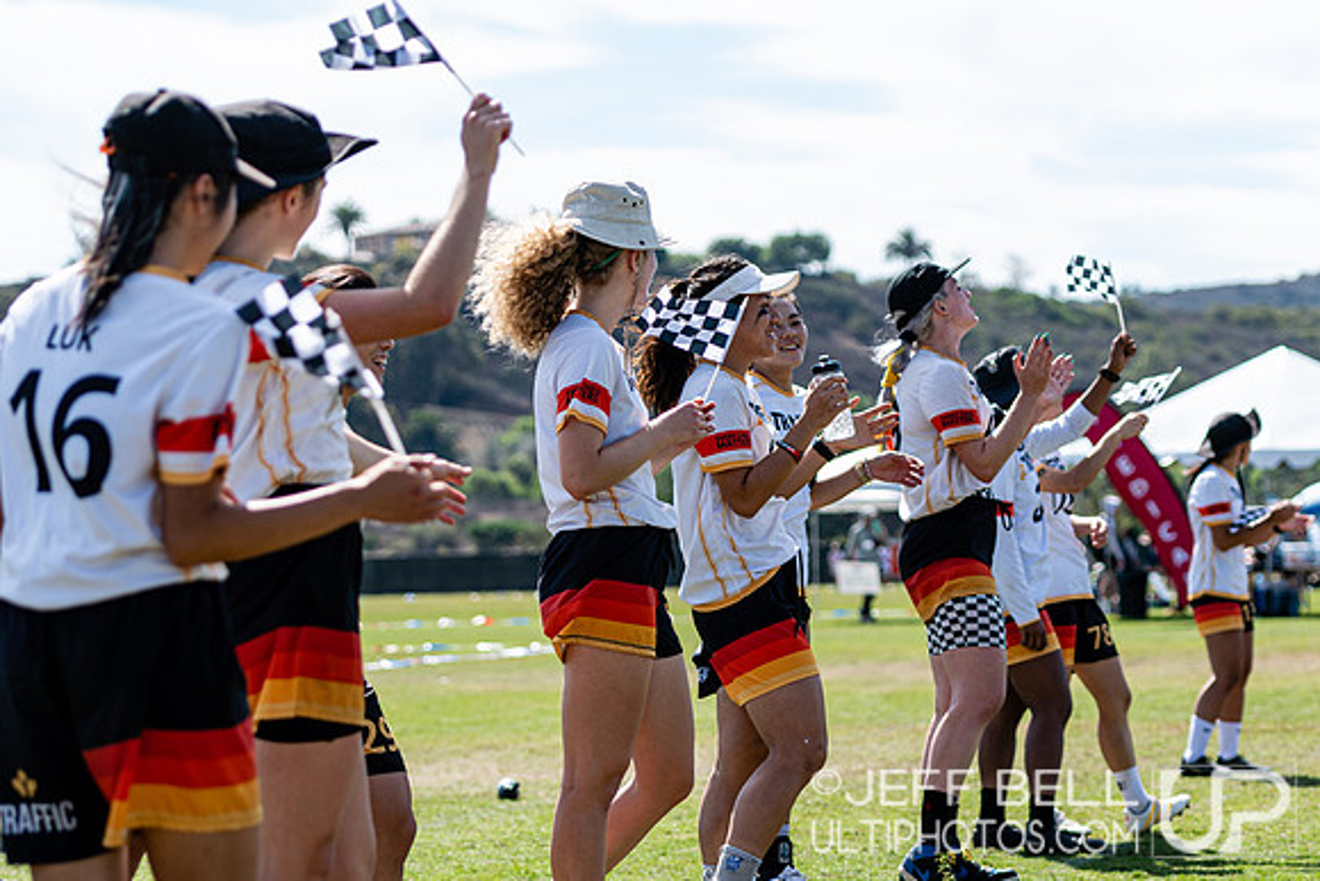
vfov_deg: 9.4
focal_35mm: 146
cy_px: 522
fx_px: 5341
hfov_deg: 14.1
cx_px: 764
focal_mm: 82
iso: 100
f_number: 3.2
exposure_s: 1/800
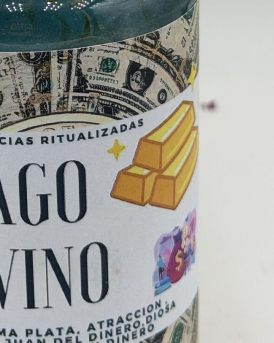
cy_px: -31
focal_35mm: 162
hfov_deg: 9.4
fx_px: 1642
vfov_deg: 11.7
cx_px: -51
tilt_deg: -16.3
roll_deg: +0.4
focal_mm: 6.76
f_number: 1.78
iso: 64
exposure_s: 1/2865
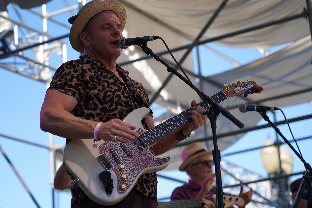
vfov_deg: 13.0
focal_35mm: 105
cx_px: 156
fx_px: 910
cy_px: 104
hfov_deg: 19.5
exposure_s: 1/320
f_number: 4.5
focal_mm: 105
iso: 100
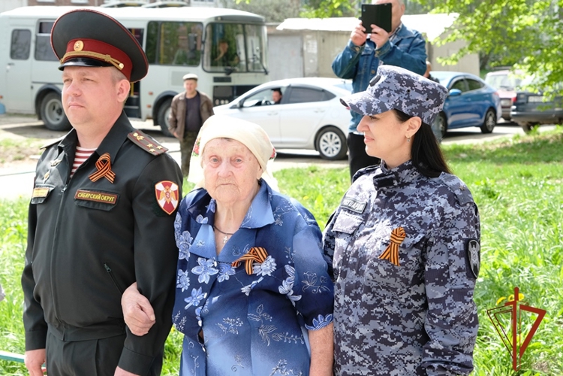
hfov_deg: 33.9
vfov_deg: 23.0
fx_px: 923
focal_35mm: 59
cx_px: 282
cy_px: 188
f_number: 5.6
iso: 160
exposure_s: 1/170
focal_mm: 39.3
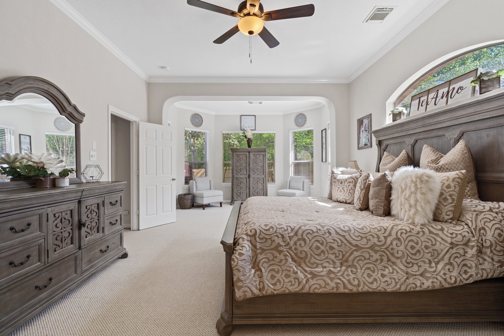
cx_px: 252
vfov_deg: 73.7
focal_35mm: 16
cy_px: 168
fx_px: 224
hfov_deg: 96.7
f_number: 9
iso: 320
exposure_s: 1/8
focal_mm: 16
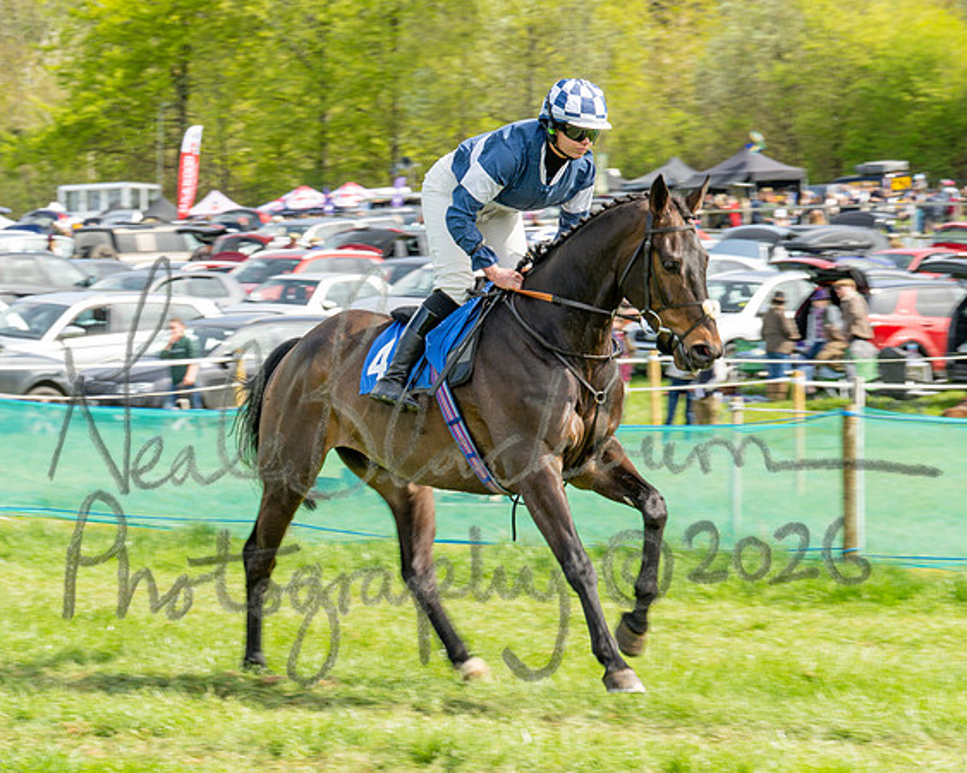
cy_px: 390
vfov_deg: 8.4
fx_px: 5273
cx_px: 382
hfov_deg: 10.5
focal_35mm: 184
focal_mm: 95
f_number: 9
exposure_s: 1/160
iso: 100
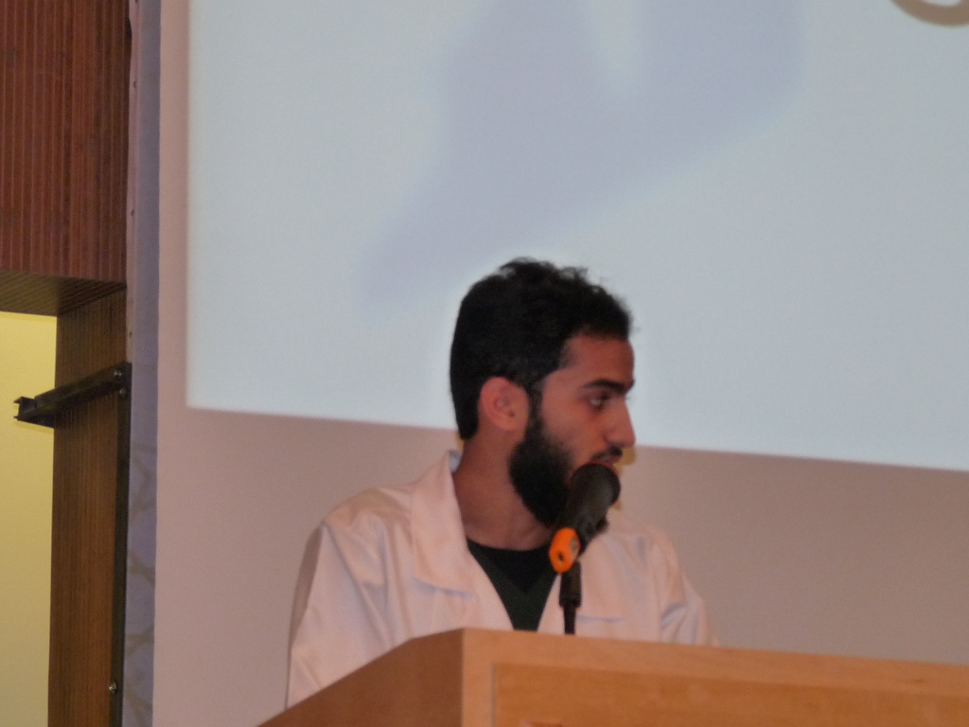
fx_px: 5627
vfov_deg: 7.4
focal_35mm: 201
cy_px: 364
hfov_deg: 9.8
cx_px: 484
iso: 320
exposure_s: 1/50
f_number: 3.6
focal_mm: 25.2
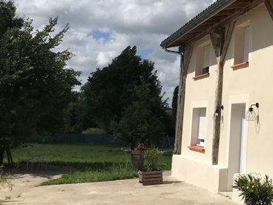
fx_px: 450
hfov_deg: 31.4
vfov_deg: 25.6
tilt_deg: +8.4
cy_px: 74
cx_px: 270
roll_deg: -1.5
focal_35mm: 57
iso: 25
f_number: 1.8
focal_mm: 3.99
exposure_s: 1/7407
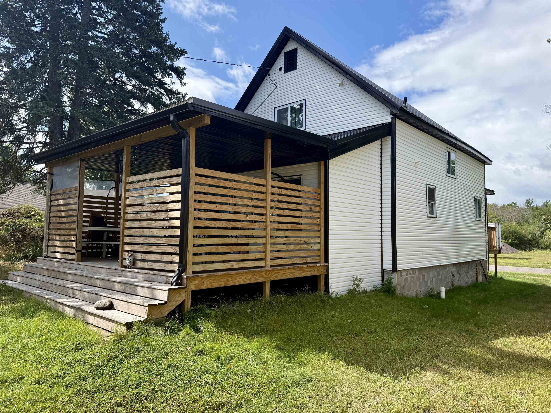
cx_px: 276
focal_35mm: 24
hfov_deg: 71.6
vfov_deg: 56.8
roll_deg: -0.2
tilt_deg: +4.5
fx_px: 382
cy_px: 206
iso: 100
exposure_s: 1/3953
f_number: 1.78
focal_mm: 6.76
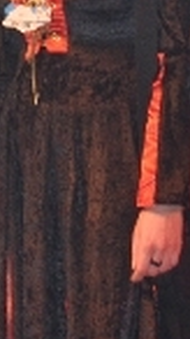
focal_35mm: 903
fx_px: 8096
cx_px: -190
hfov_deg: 1.3
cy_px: 108
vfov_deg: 2.4
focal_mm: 105
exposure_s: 1/60
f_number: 5.6
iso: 400
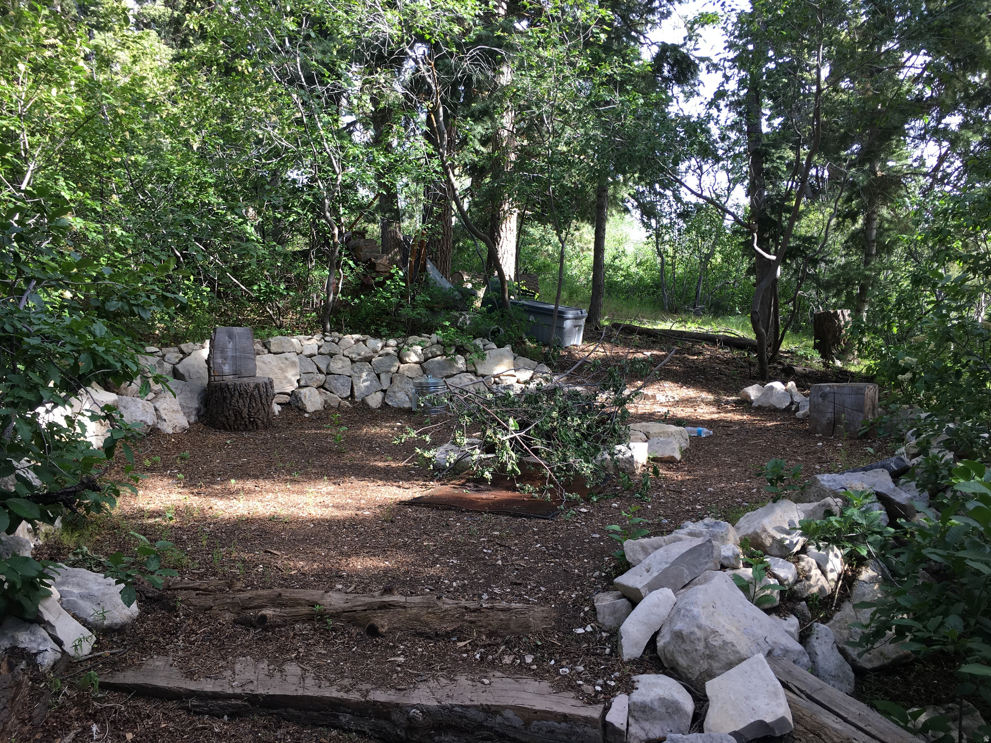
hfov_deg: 61.7
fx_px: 830
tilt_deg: +0.0
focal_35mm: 29
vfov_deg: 48.2
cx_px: 496
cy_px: 372
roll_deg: +2.3
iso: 25
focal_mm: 4.15
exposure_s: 1/120
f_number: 2.2
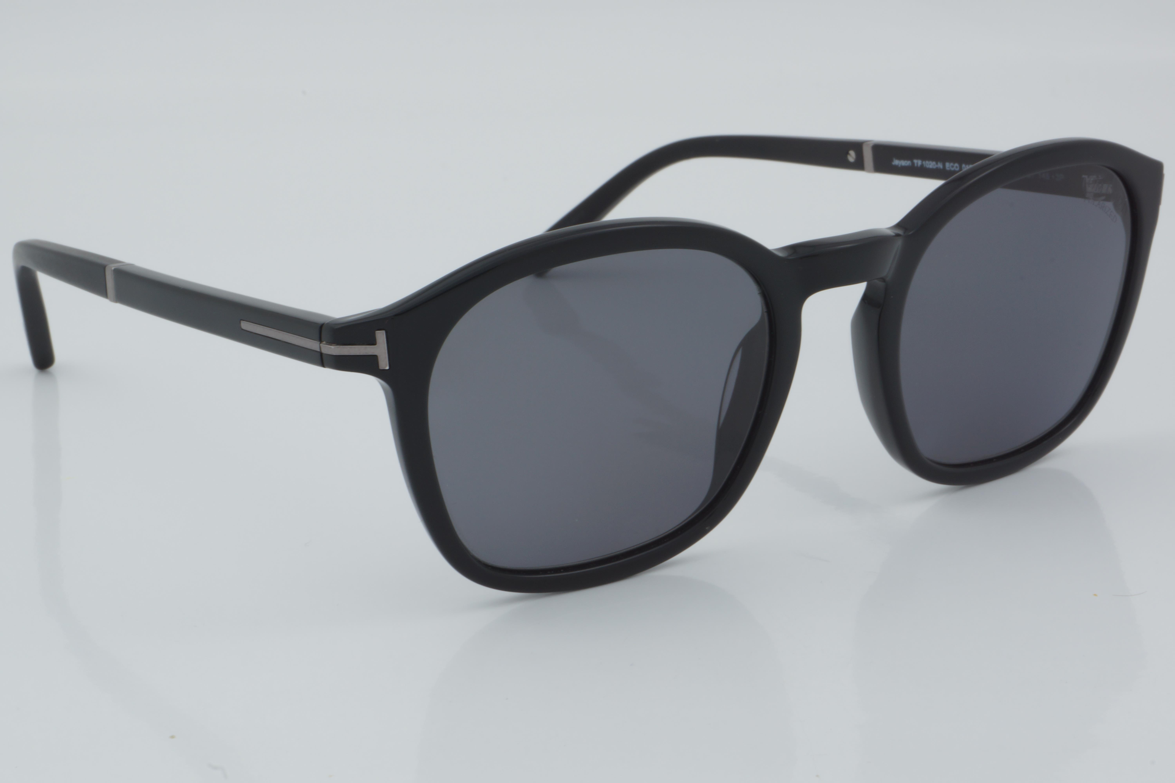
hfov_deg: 24.6
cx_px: 588
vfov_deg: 16.6
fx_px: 2692
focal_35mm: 82
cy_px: 392
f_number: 32
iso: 100
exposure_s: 1/4
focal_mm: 55
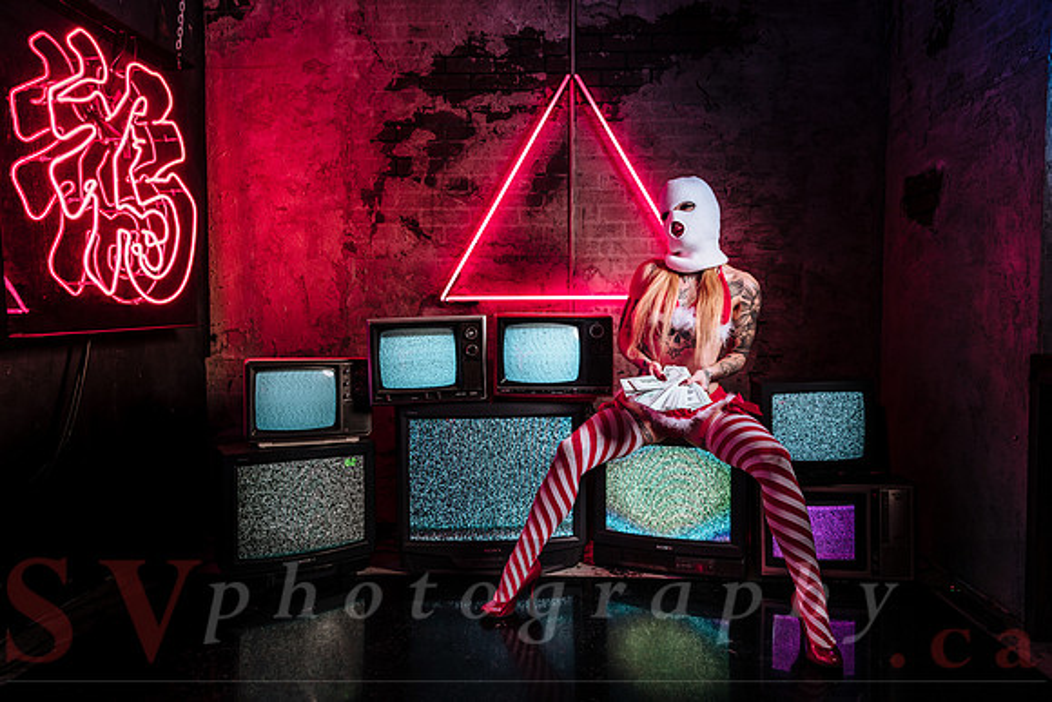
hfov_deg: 73.1
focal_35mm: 24
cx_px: 526
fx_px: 710
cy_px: 351
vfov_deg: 52.6
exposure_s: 1/60
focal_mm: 24
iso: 200
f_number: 4
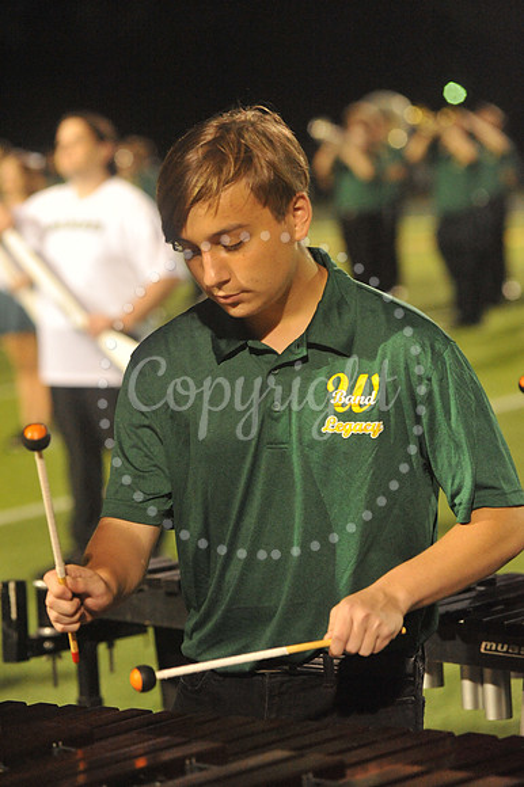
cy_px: 394
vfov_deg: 17.1
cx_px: 262
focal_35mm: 120
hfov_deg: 11.4
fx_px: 2623
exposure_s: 1/250
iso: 6400
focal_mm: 120
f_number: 4
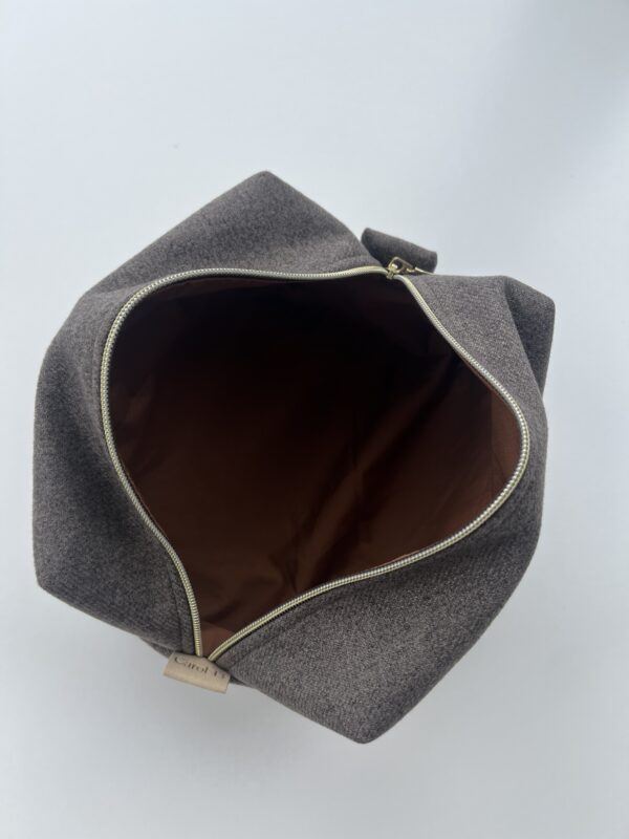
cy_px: 420
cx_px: 314
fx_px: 630
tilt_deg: -77.9
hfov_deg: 53.1
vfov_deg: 67.3
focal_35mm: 26
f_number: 1.5
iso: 50
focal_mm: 5.7
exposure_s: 1/547
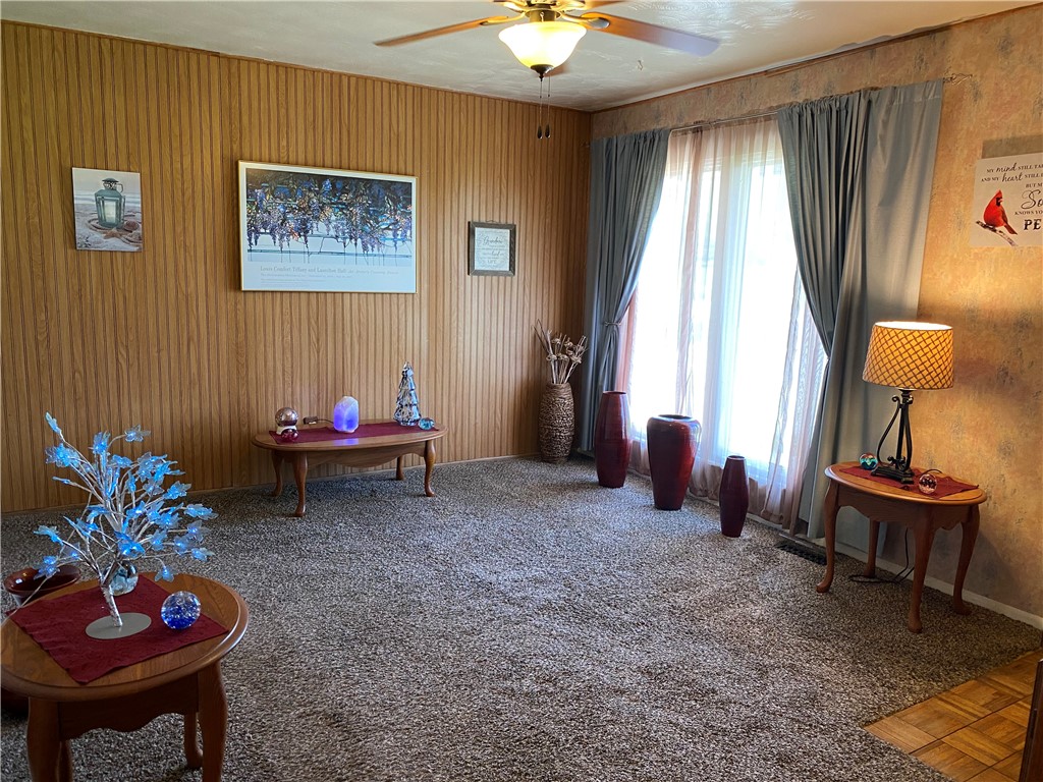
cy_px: 391
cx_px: 522
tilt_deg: -10.0
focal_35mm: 26
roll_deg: -2.6
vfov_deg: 53.1
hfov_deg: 67.3
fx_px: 783
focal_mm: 4.25
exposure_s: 1/60
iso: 160
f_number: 1.8
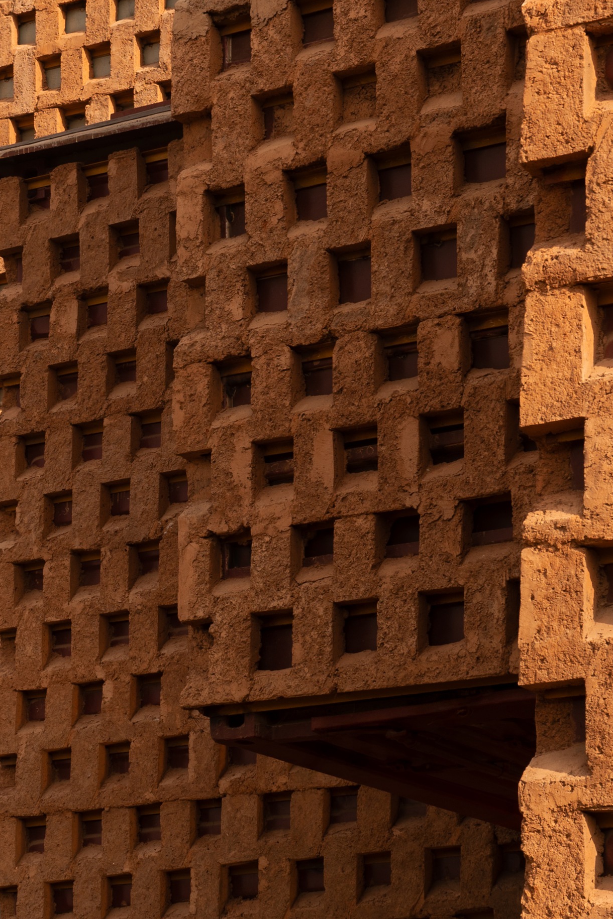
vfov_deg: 17.3
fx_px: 3015
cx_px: 148
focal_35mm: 118
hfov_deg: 11.6
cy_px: 250
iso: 100
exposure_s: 1/125
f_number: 11
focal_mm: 48
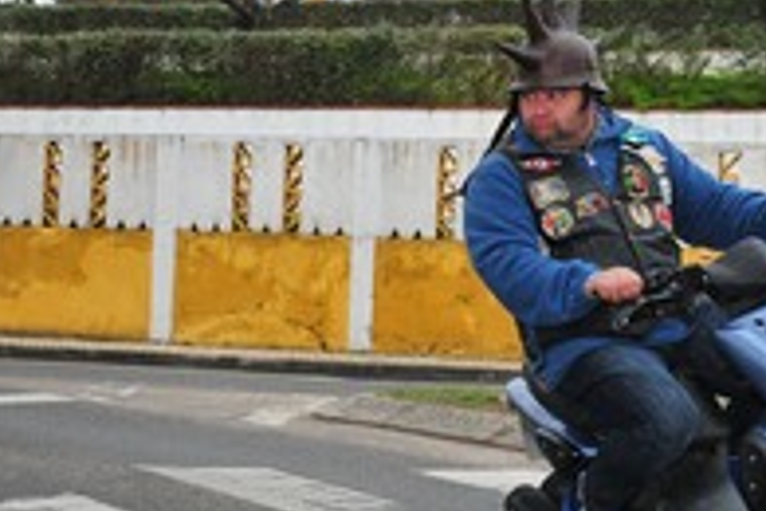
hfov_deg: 22.1
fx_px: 1915
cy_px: 226
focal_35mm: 90
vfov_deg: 15.2
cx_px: 691
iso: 500
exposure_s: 1/500
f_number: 5
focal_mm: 26
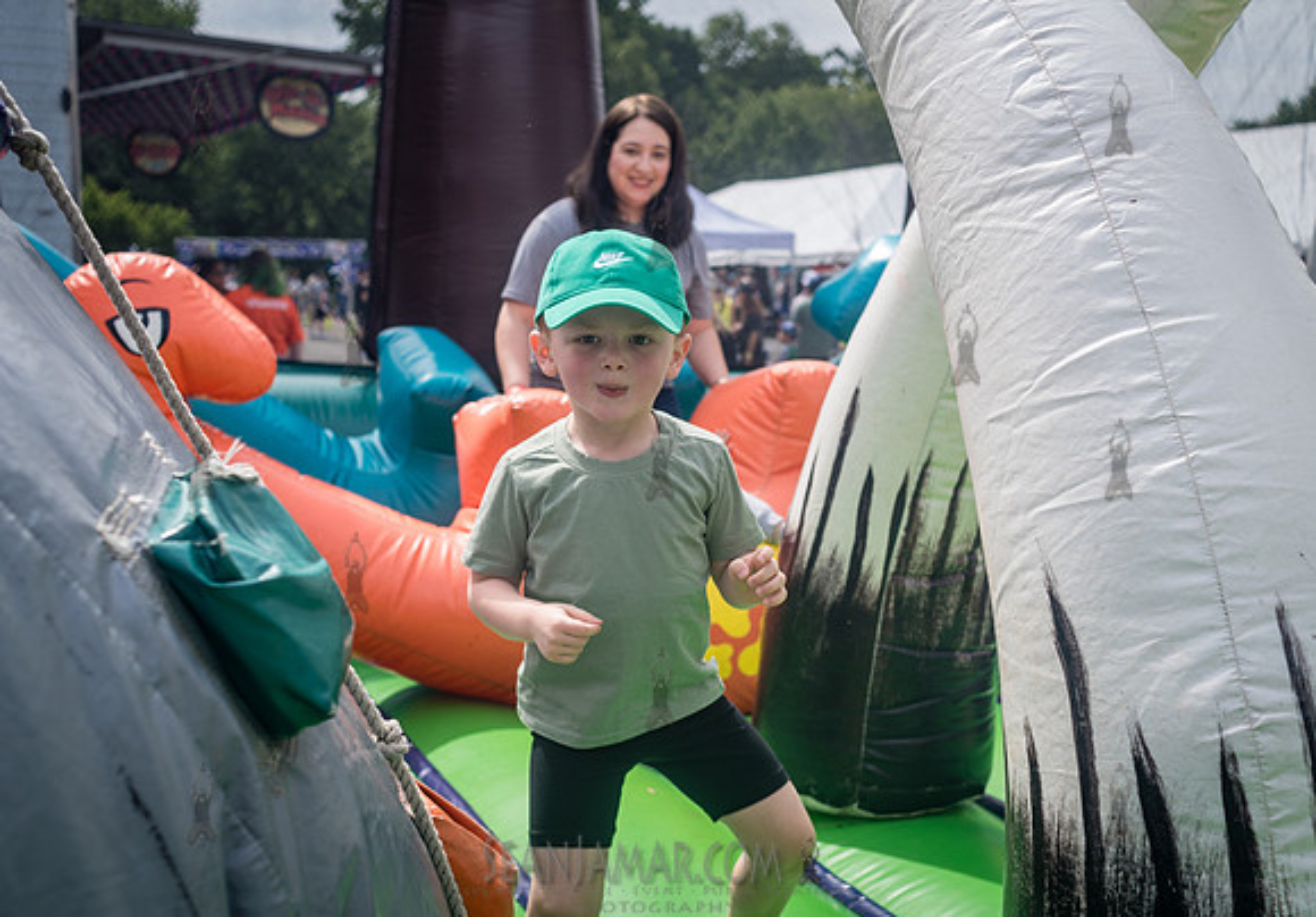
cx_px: 682
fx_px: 1548
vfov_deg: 33.0
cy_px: 499
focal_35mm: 42
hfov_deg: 46.1
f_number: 4
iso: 200
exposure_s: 1/1000
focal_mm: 35
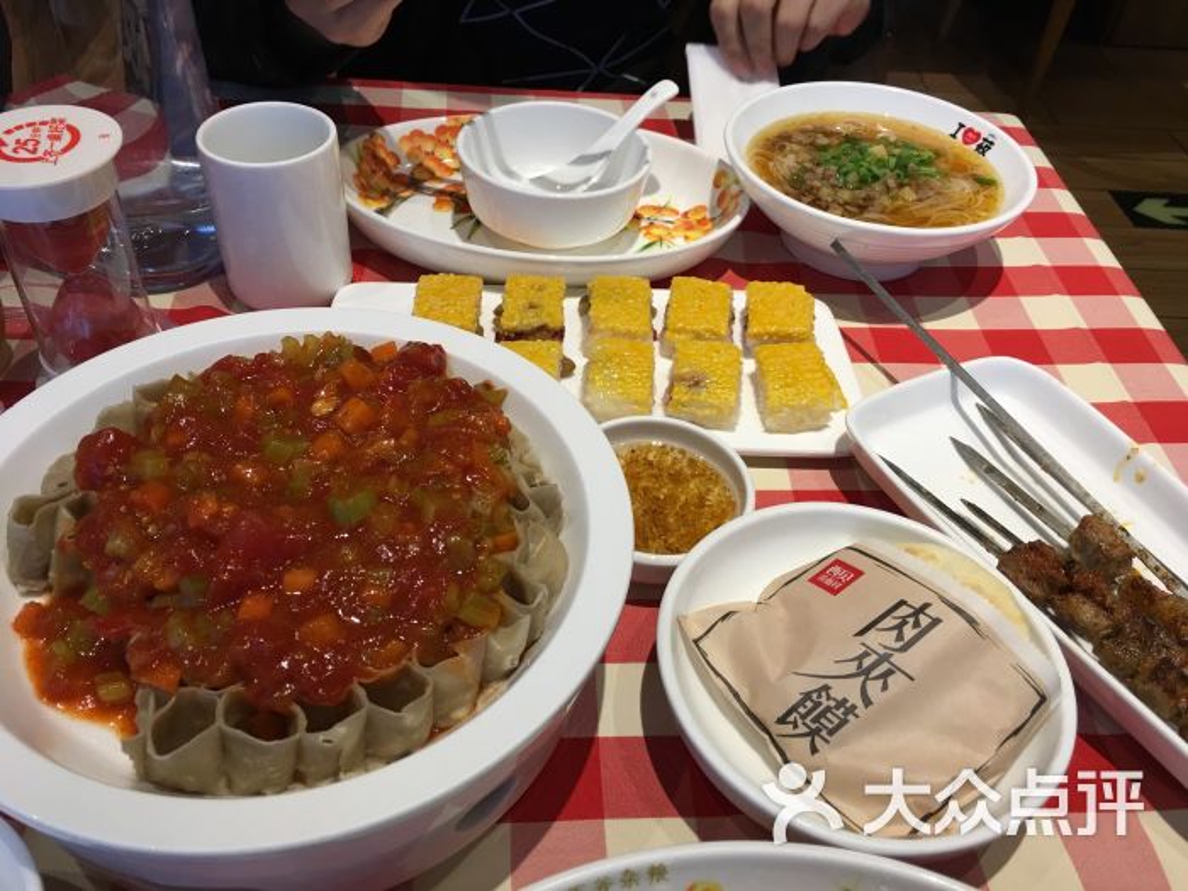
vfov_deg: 48.2
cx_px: 594
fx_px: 995
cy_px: 446
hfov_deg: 61.7
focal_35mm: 29
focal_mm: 4.15
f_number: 2.2
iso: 40
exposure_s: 1/33
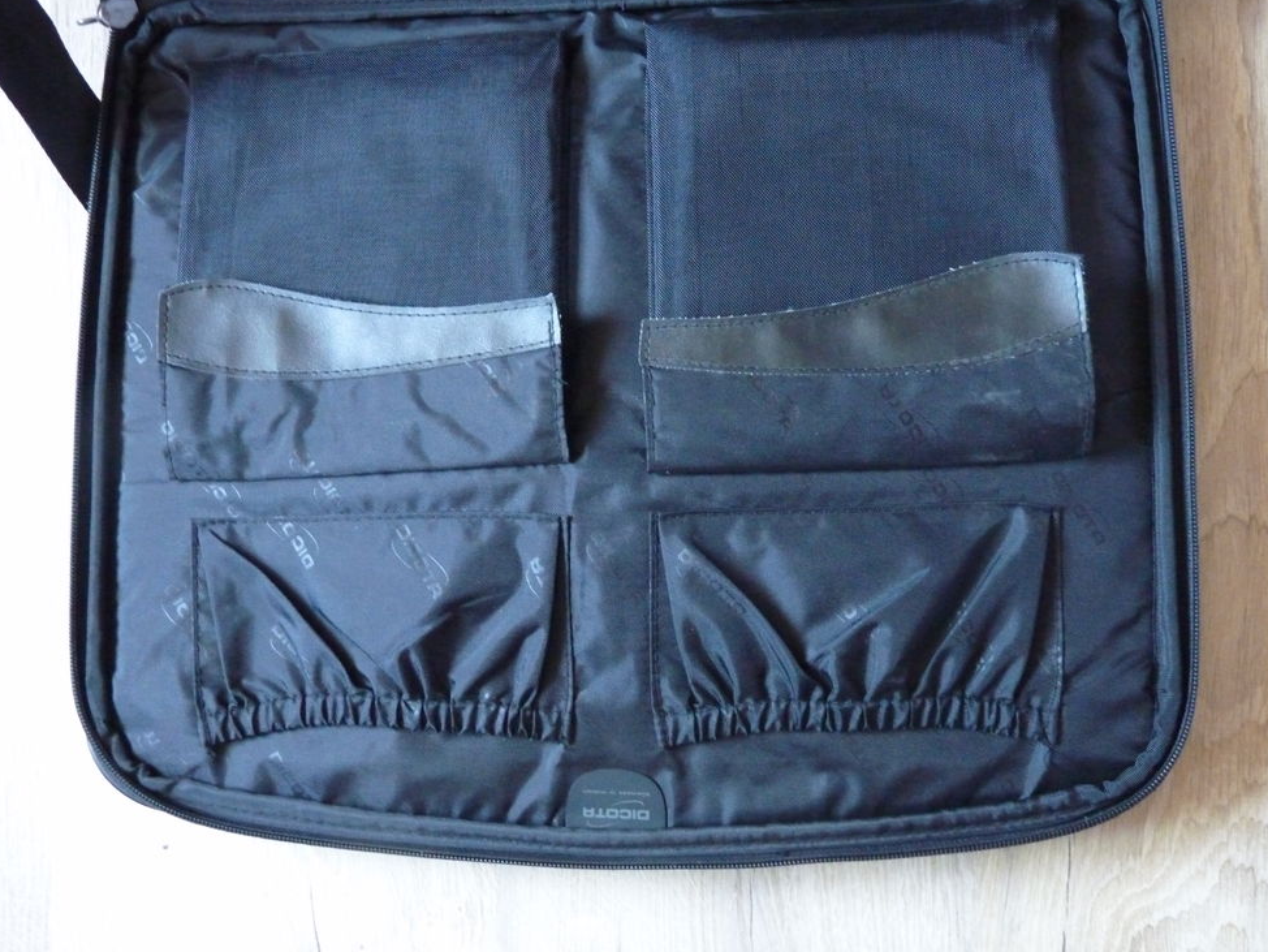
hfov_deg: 47.9
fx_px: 1429
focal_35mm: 39
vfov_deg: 36.8
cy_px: 471
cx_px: 638
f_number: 3
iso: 800
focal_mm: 6.8
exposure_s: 1/13
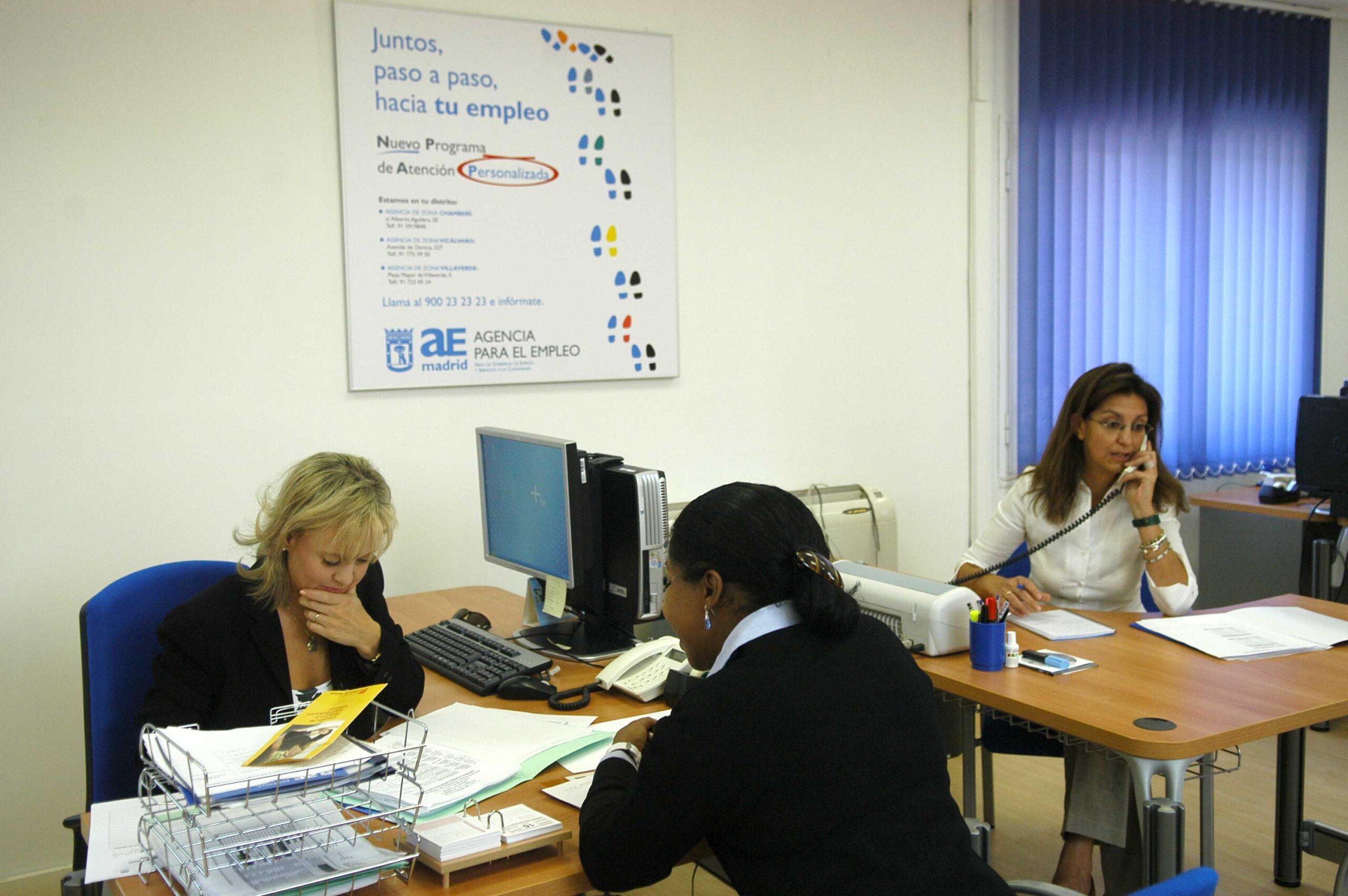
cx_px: 674
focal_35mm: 36
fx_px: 1347
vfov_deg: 36.8
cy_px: 448
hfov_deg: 53.2
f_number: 2.8
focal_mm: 24
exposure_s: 1/250
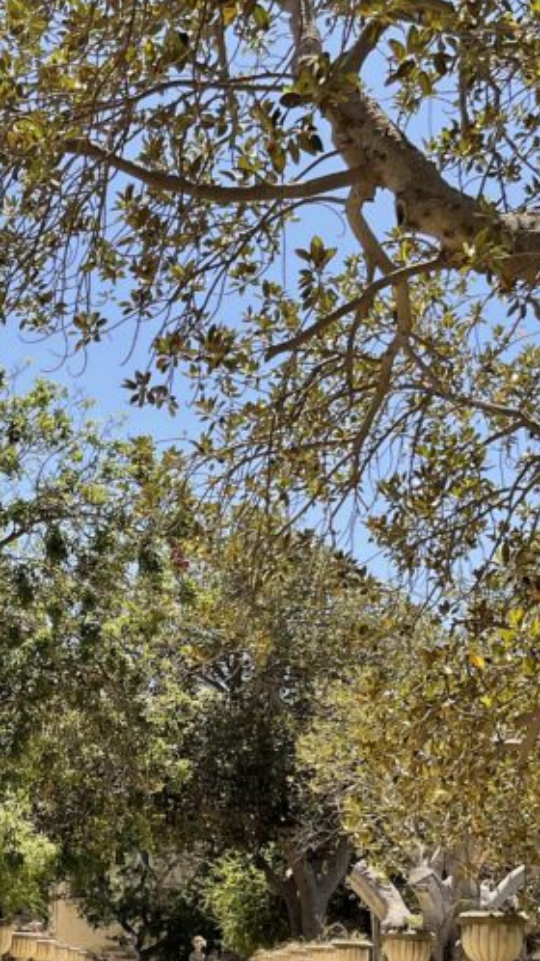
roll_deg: -2.9
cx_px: 87
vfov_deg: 32.0
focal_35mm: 65
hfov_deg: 18.3
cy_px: 658
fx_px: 1655
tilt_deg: +11.1
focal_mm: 3
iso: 16
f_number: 1.8
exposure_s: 1/1250
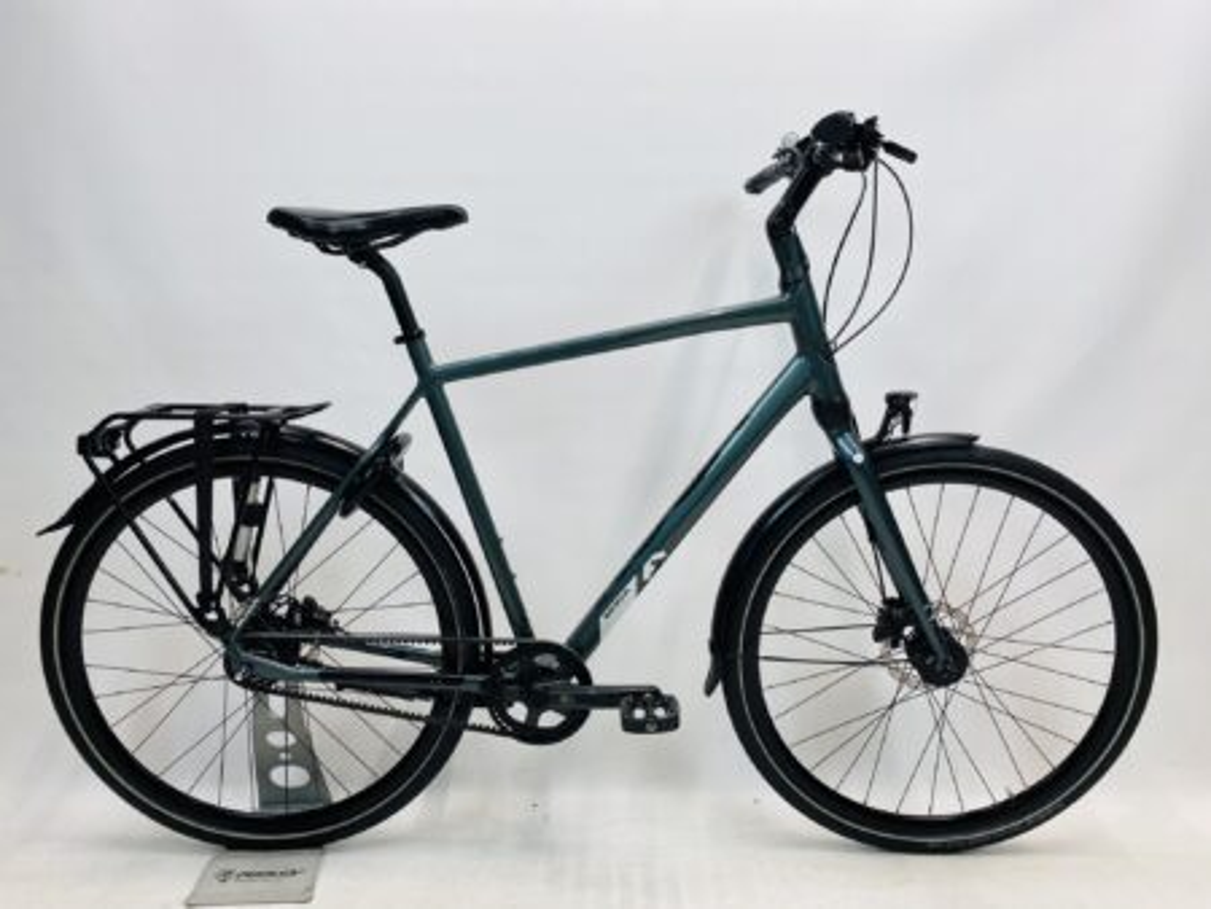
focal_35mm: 26
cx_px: 606
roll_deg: -0.3
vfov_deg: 53.1
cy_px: 454
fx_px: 910
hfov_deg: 67.3
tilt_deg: -6.9
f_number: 1.8
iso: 50
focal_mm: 4.25
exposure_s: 1/100
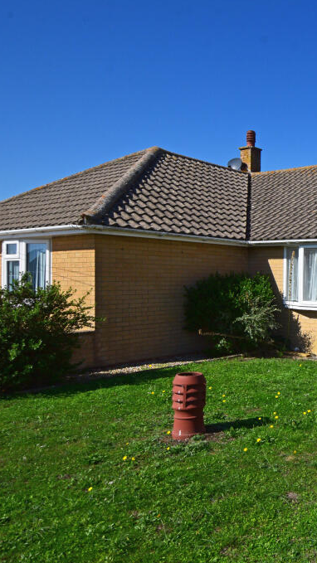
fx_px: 460
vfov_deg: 63.0
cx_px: 388
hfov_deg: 31.4
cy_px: 282
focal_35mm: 31
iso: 320
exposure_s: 1/500
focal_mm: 13
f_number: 11
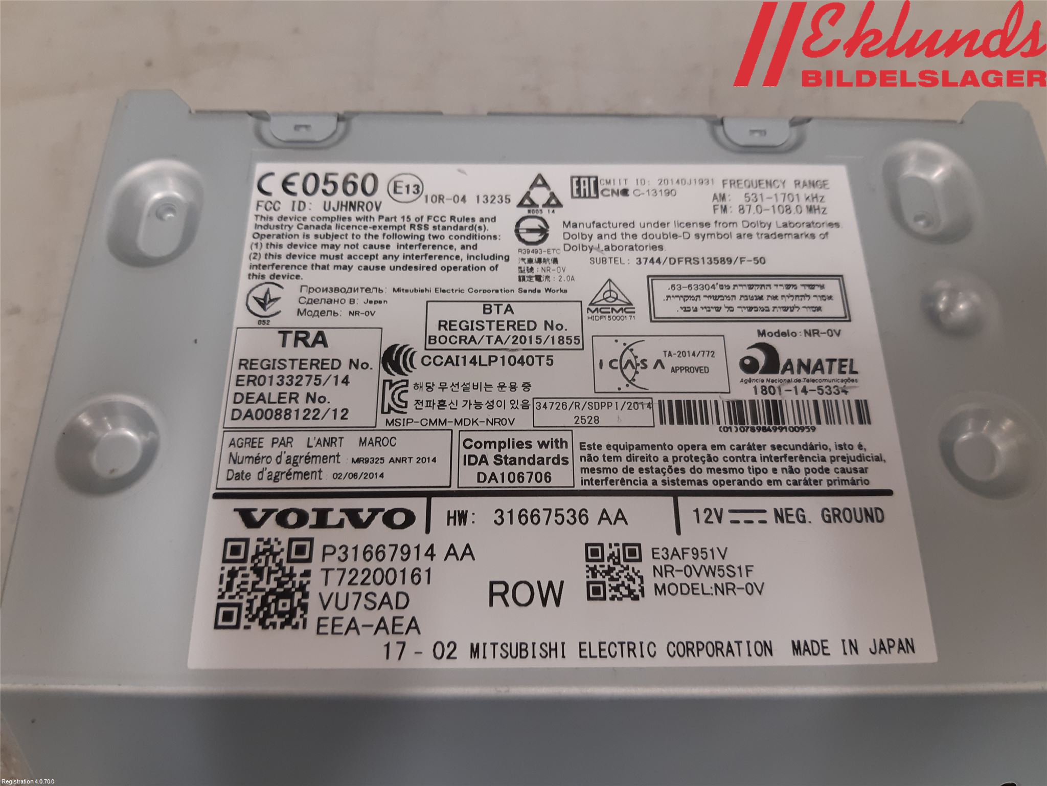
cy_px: 393
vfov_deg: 53.1
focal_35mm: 26
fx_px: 786
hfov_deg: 67.3
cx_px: 524
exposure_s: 1/50
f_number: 1.7
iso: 125
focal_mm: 3.93
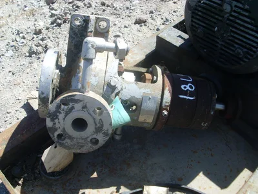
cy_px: 97
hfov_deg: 49.0
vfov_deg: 37.7
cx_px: 129
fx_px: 283
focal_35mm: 38
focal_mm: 6.3
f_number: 7.7
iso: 80
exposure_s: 1/125
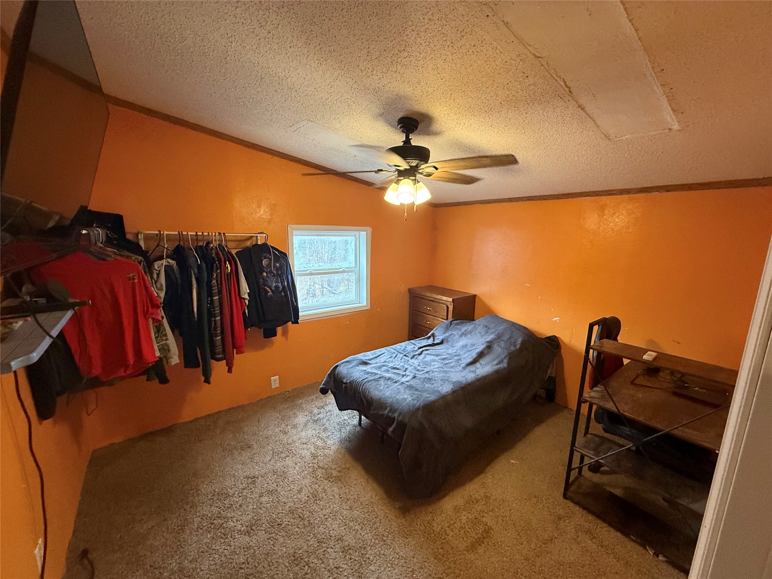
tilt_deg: -10.6
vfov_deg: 85.7
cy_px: 290
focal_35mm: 14
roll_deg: -1.3
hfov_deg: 102.1
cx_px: 386
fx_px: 312
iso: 500
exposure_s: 1/60
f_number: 2.2
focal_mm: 2.22
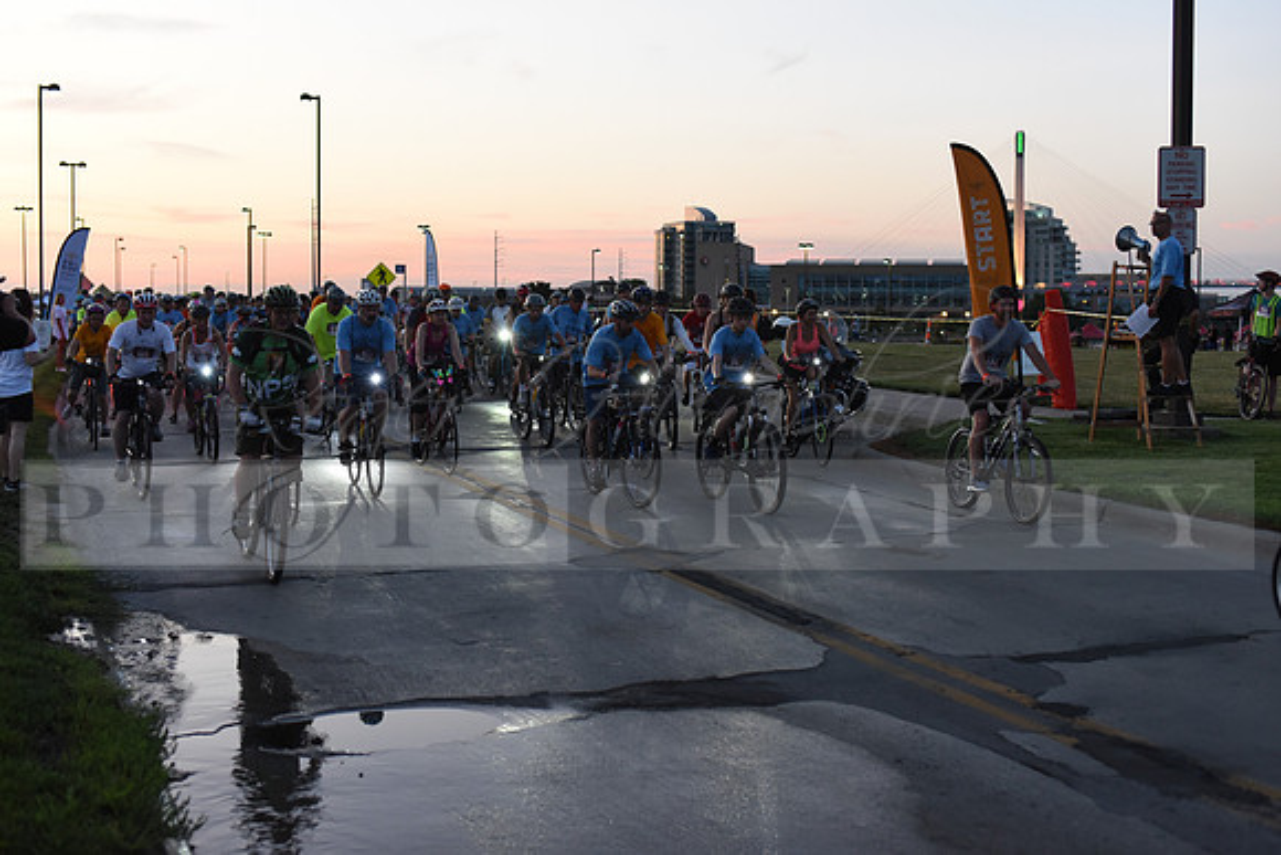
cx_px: 640
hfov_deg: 39.6
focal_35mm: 50
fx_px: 1779
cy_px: 428
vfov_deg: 27.0
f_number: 2.8
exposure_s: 1/400
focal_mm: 50
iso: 2500
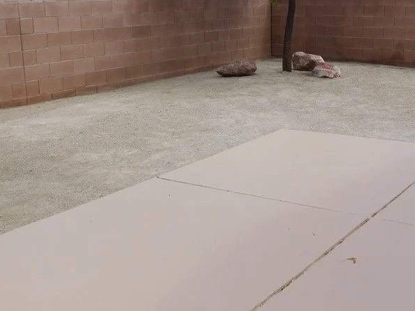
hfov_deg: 36.7
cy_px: 110
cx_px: 245
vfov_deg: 27.9
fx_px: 623
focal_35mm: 52
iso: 125
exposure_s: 1/1250
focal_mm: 5.3
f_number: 3.2
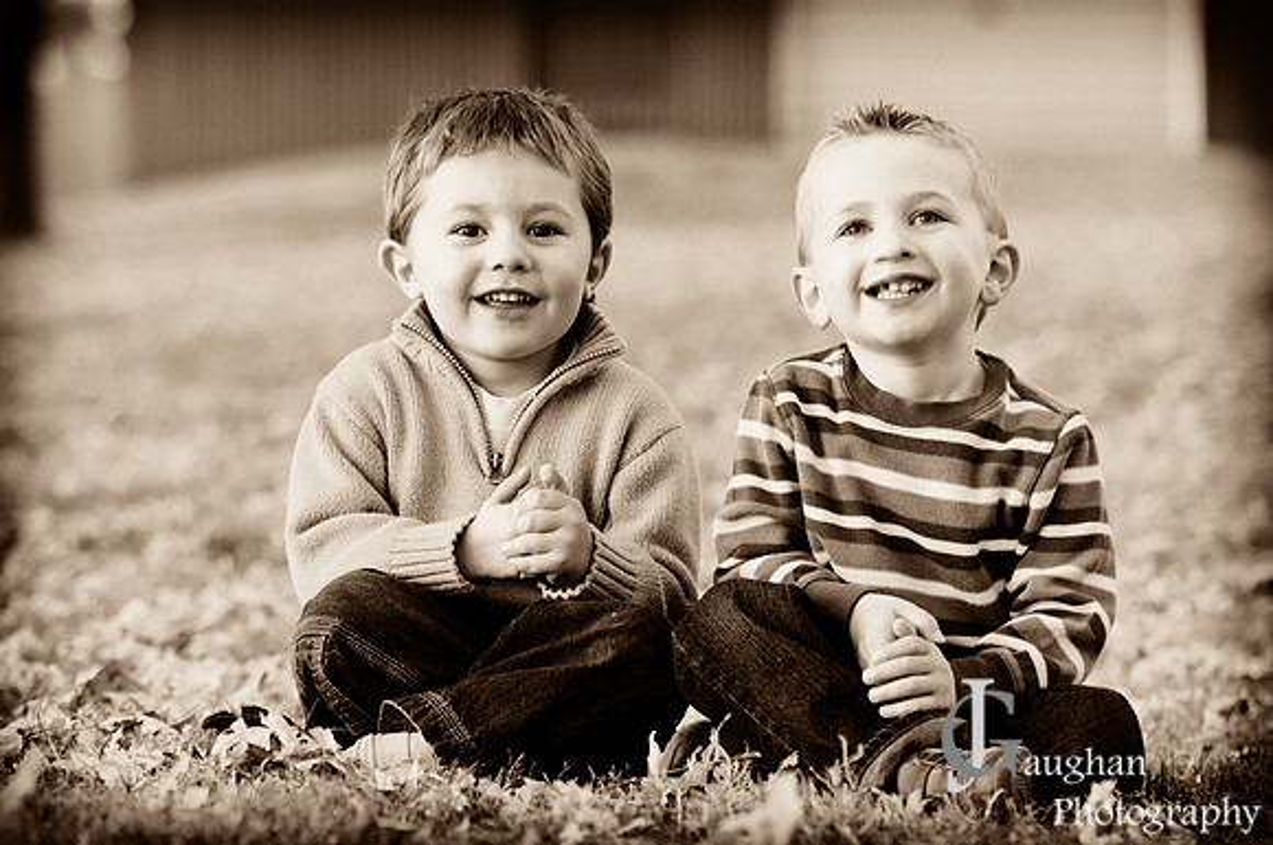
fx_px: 5932
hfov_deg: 12.2
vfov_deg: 8.1
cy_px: 422
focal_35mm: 168
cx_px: 636
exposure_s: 1/60
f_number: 3.5
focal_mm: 112
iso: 800
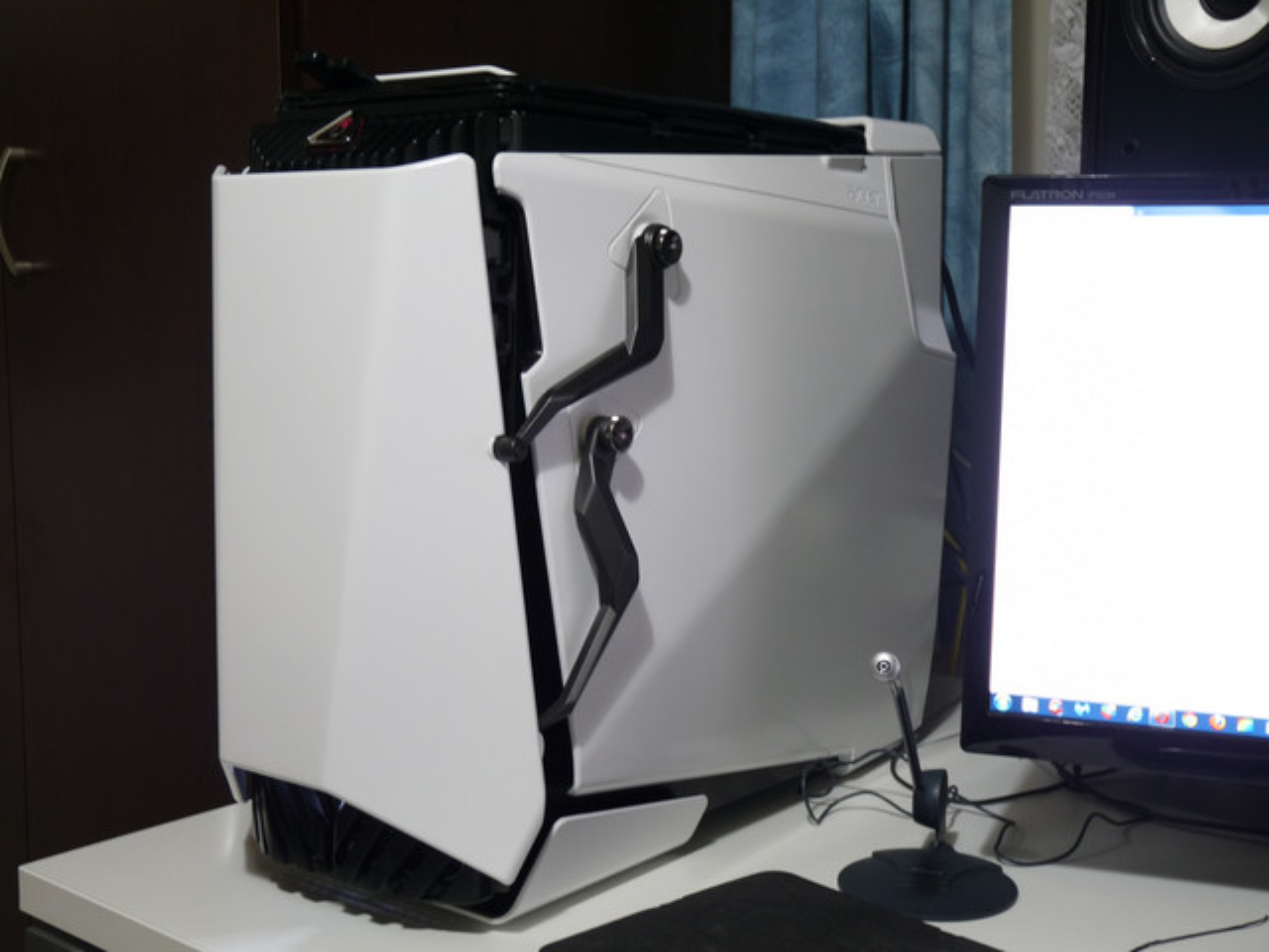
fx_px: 1686
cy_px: 476
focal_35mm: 46
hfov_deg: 41.2
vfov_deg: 31.5
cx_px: 634
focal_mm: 8.2
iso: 100
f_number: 3.2
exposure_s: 1/4
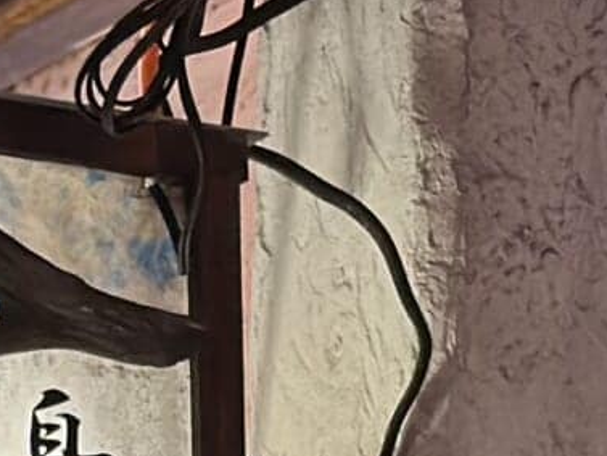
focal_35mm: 326
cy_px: 1073
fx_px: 5718
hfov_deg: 6.1
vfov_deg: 4.5
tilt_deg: +5.6
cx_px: 240
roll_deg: -1.6
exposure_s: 1/60
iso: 125
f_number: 1.78
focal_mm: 6.86
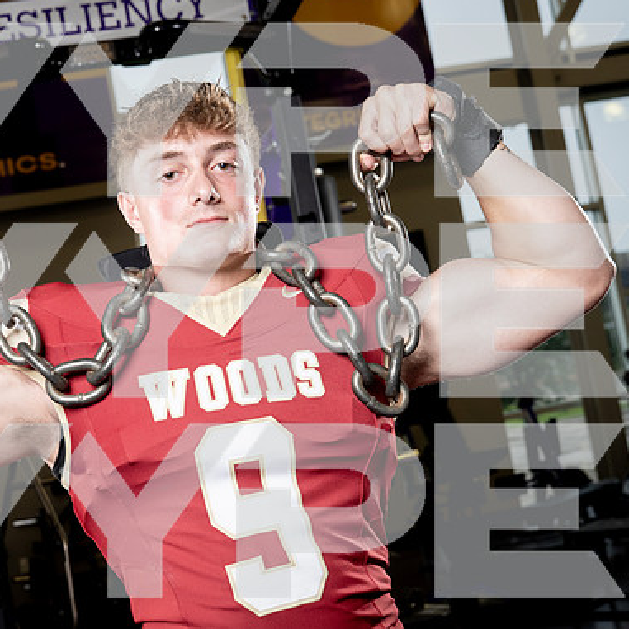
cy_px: 311
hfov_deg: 29.8
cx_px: 210
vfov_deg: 30.0
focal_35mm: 57
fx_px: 1172
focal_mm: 44
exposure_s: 1/250
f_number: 5.6
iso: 640
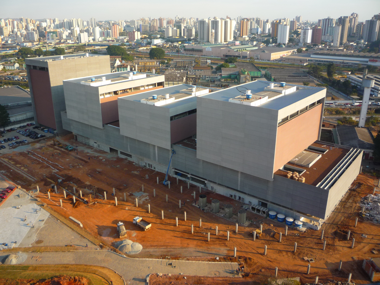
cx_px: 190
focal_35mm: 30
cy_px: 142
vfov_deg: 46.8
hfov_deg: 60.0
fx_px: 329
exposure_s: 1/250
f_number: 4
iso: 100
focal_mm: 5.2
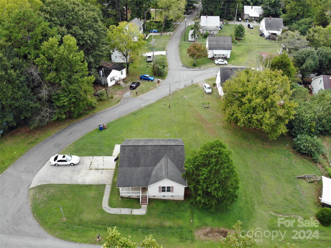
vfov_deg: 56.8
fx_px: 229
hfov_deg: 71.6
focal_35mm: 24
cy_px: 124
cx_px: 166
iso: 103
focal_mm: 4.5
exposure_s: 1/123
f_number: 2.8
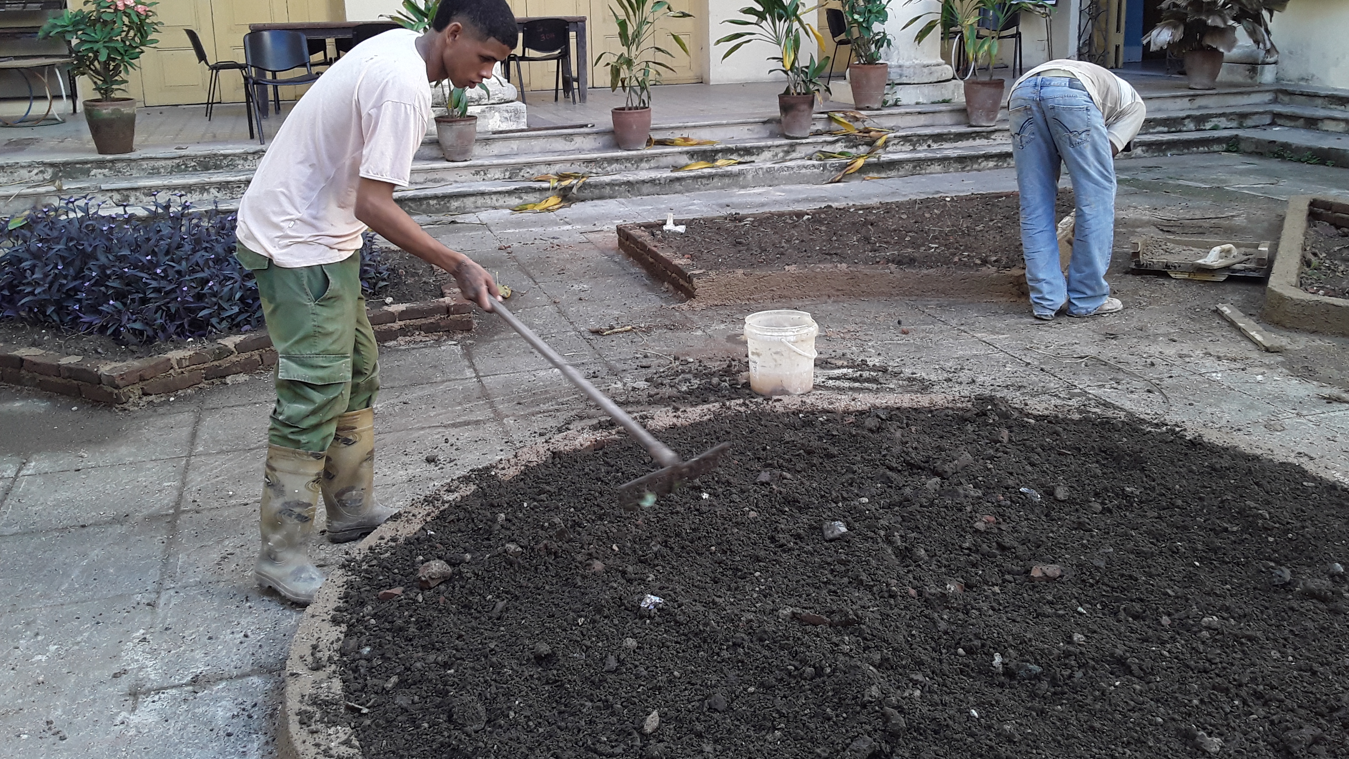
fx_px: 1216
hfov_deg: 58.0
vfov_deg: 34.4
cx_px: 676
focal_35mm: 34
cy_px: 264
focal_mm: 3.3
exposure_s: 1/120
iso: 50
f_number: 2.2
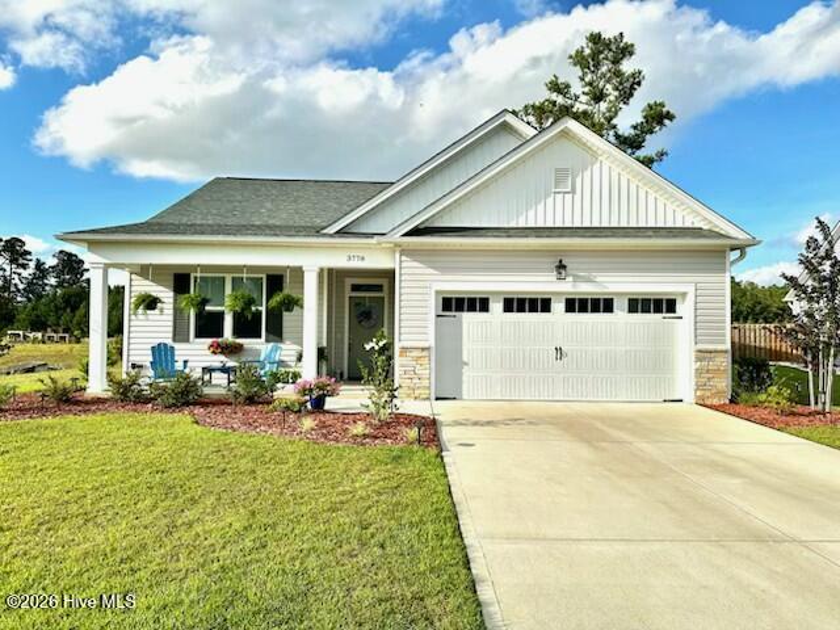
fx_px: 582
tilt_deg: +2.2
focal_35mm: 24
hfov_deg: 71.6
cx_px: 420
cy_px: 315
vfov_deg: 56.8
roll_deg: -1.0
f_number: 1.78
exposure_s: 1/2252
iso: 80
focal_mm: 6.86
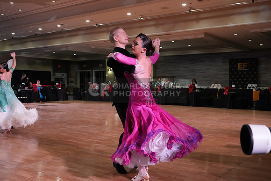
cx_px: 136
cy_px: 90
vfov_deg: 35.1
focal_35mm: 38
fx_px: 286
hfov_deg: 50.7
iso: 5000
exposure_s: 1/320
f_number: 5.6
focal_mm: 38
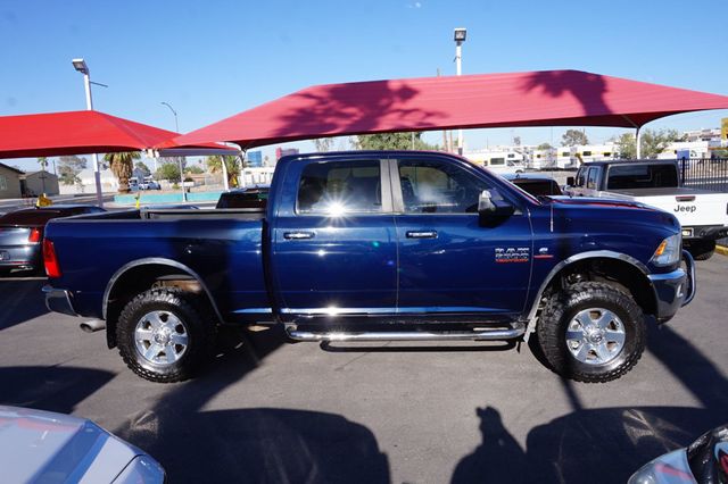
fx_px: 546
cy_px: 242
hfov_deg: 67.4
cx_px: 364
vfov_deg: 47.9
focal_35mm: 27
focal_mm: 18
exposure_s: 1/80
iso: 100
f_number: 13
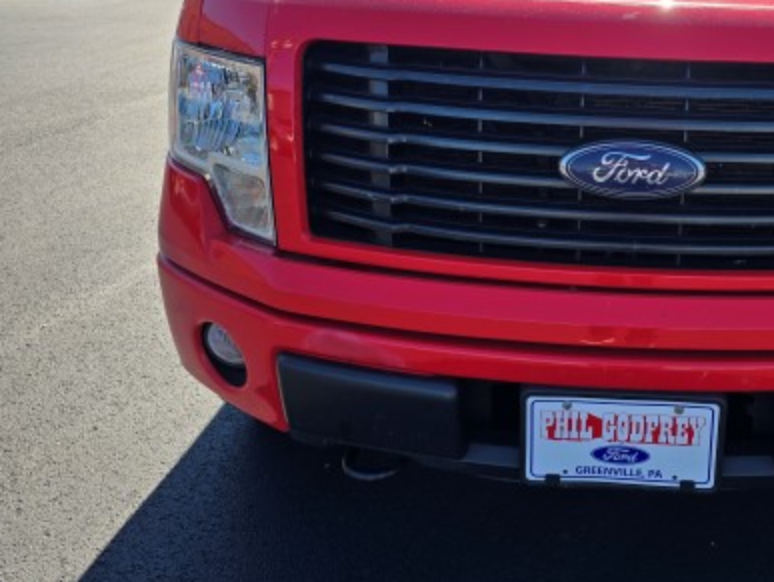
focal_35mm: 38
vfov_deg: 37.0
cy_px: 158
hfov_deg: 46.2
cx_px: 626
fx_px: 850
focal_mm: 6.3
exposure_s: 1/560
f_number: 1.7
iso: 12
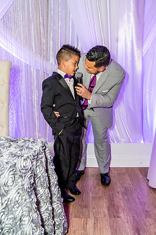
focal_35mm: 35
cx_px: 78
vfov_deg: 54.4
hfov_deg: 37.9
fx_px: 227
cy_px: 118
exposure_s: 1/125
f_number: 4
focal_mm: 35
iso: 640
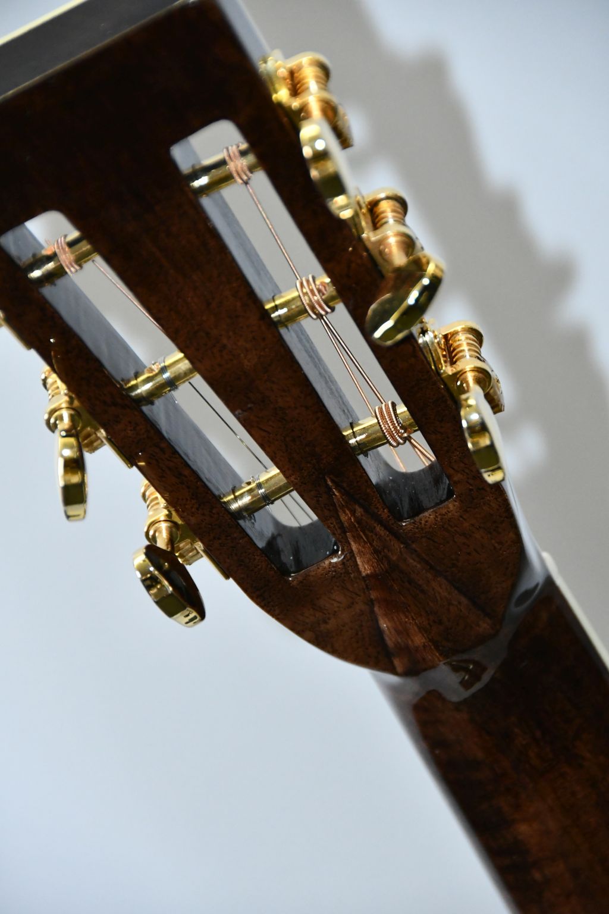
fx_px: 7612
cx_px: 304
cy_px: 457
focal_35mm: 300
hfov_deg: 4.6
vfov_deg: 6.9
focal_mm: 200
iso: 4000
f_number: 5.6
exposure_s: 1/250
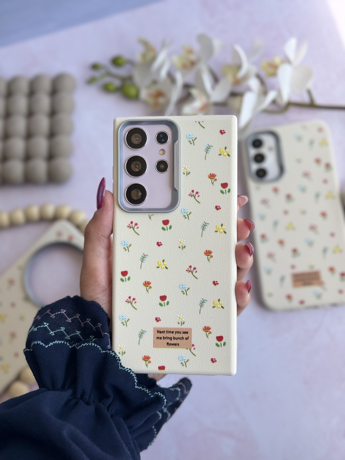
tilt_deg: -73.0
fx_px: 638
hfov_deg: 30.3
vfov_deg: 39.7
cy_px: 230
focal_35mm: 48
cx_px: 172
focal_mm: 6.76
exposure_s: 1/952
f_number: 1.78
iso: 64
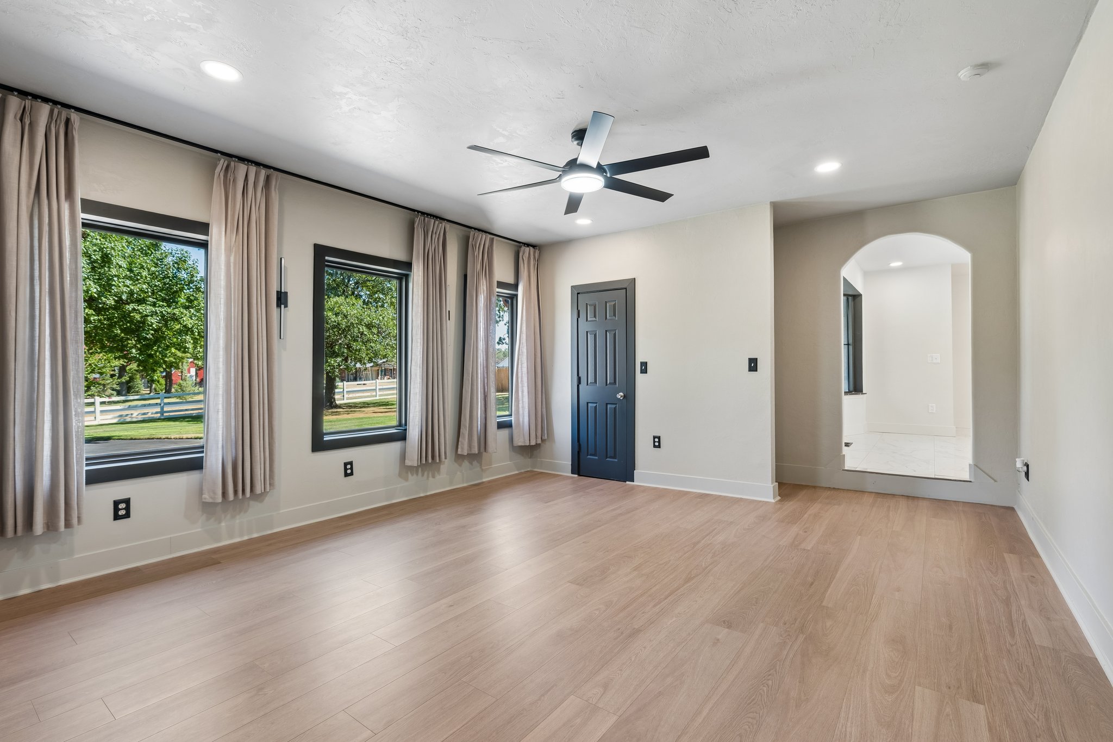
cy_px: 371
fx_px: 495
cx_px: 556
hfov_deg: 96.7
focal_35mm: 16
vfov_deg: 73.7
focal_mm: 16
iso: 200
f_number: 8
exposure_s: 1/13
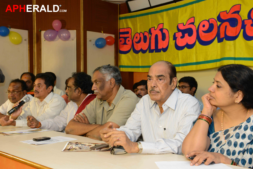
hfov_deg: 41.1
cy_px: 84
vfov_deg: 28.1
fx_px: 337
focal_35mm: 48
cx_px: 126
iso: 800
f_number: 7.1
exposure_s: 1/60
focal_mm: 48
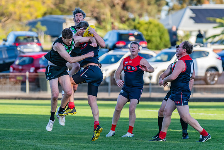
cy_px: 48
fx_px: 2113
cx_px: 72
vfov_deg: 4.1
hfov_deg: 6.1
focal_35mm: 339
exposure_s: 1/1600
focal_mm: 250
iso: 800
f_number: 4
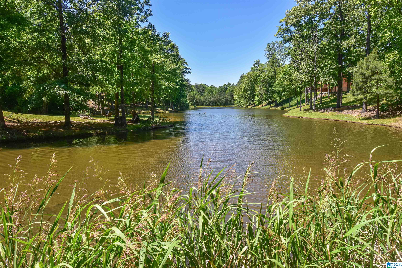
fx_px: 234
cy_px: 134
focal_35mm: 21
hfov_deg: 81.2
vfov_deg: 59.5
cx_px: 201
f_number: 10
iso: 400
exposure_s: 1/320
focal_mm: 14
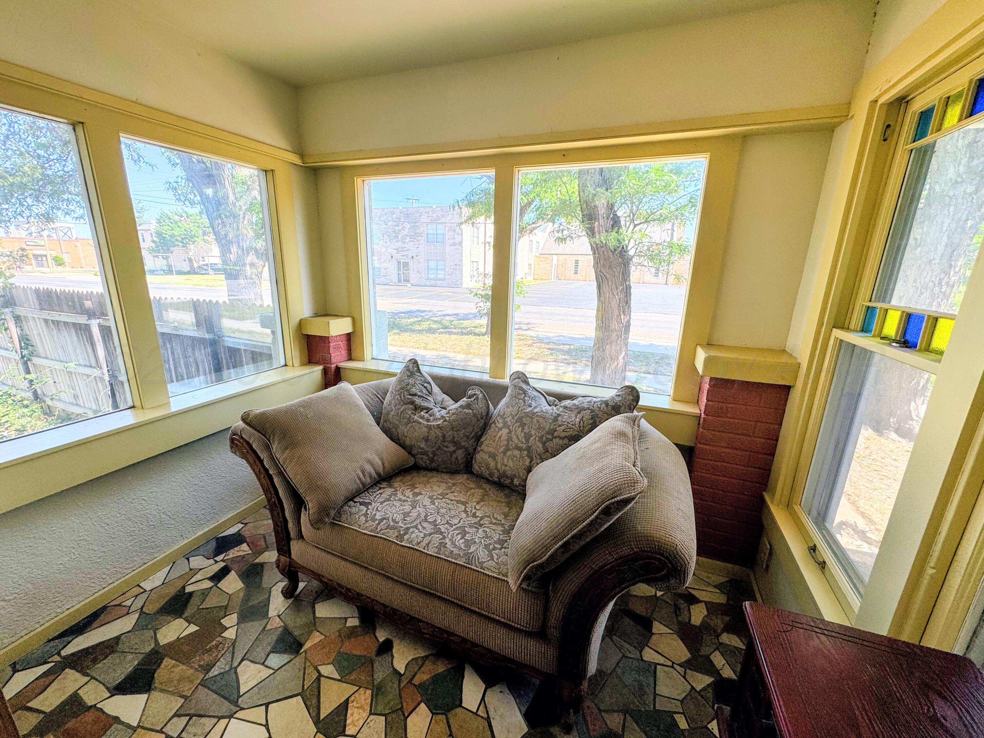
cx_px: 492
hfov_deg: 102.1
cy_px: 369
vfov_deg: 85.7
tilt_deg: -15.4
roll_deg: -1.9
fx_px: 398
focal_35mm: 14
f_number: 2.2
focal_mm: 2.22
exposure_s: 1/248
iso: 40
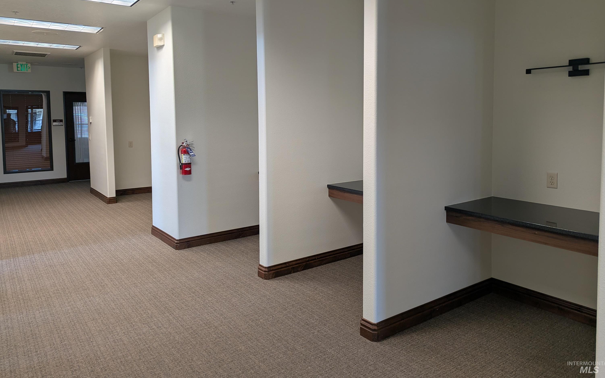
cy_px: 152
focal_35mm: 26
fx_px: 429
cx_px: 305
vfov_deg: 47.3
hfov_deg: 70.4
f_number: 1.85
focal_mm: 6.81
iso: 53
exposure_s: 1/30
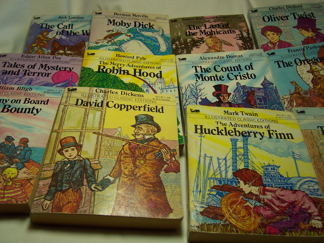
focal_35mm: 37
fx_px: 346
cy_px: 122
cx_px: 162
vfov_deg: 38.7
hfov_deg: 50.1
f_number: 2.8
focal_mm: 5.6
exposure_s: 1/90
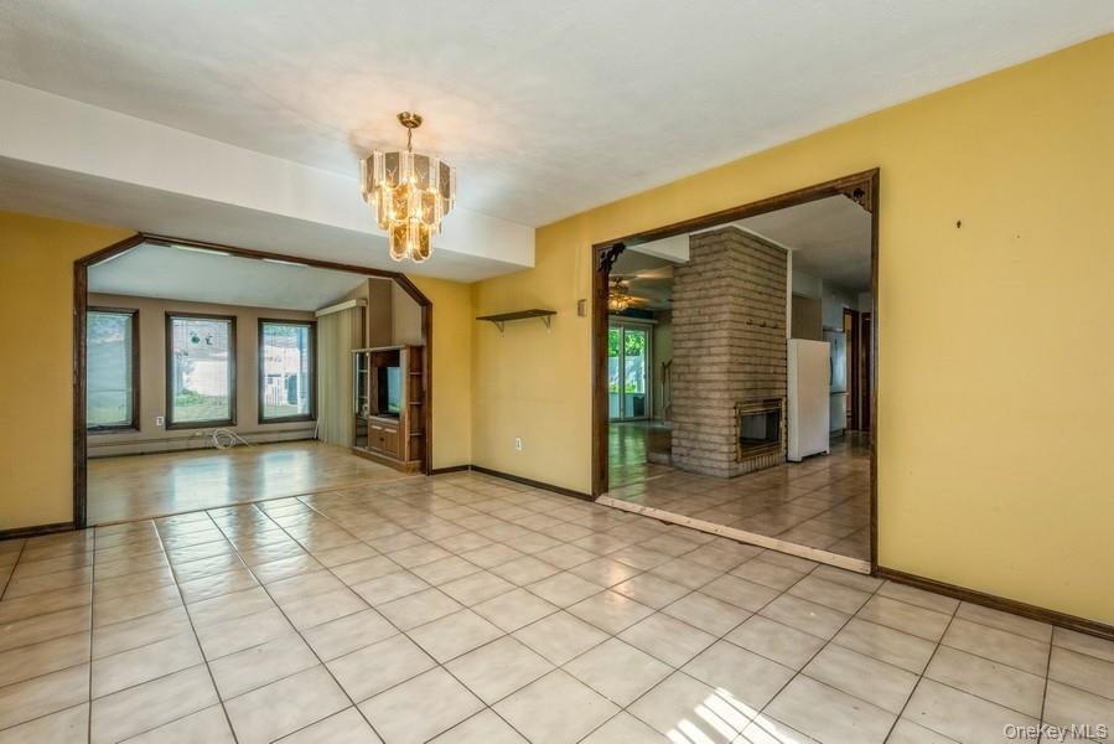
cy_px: 372
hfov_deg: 96.7
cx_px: 557
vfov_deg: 73.8
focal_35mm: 16
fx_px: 495
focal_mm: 16
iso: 400
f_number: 11
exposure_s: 1/20
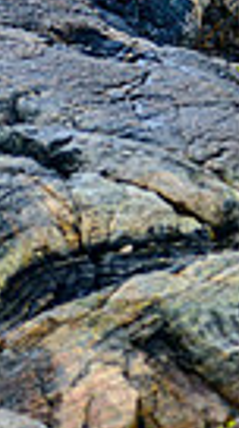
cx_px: 884
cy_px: -46
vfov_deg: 6.9
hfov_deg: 3.7
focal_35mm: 313
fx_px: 3544
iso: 320
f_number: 2.8
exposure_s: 1/250
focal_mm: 70
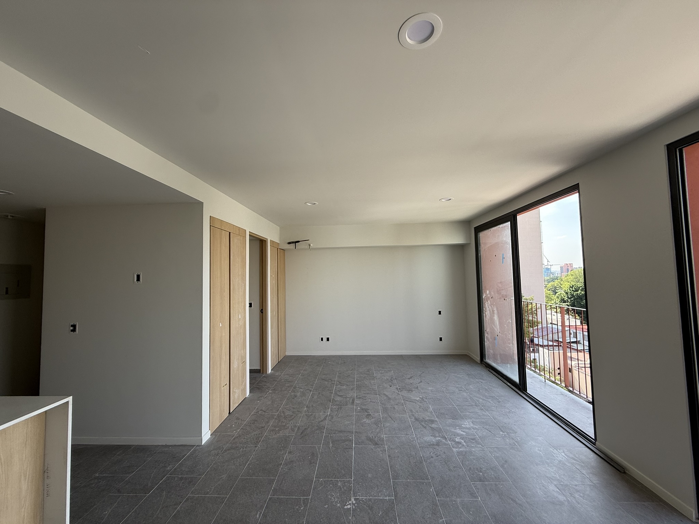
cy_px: 262
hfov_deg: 102.1
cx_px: 350
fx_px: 283
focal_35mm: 14
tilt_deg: +3.3
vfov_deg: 85.7
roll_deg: +1.1
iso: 50
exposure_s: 1/220
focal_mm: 2.22
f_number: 2.2
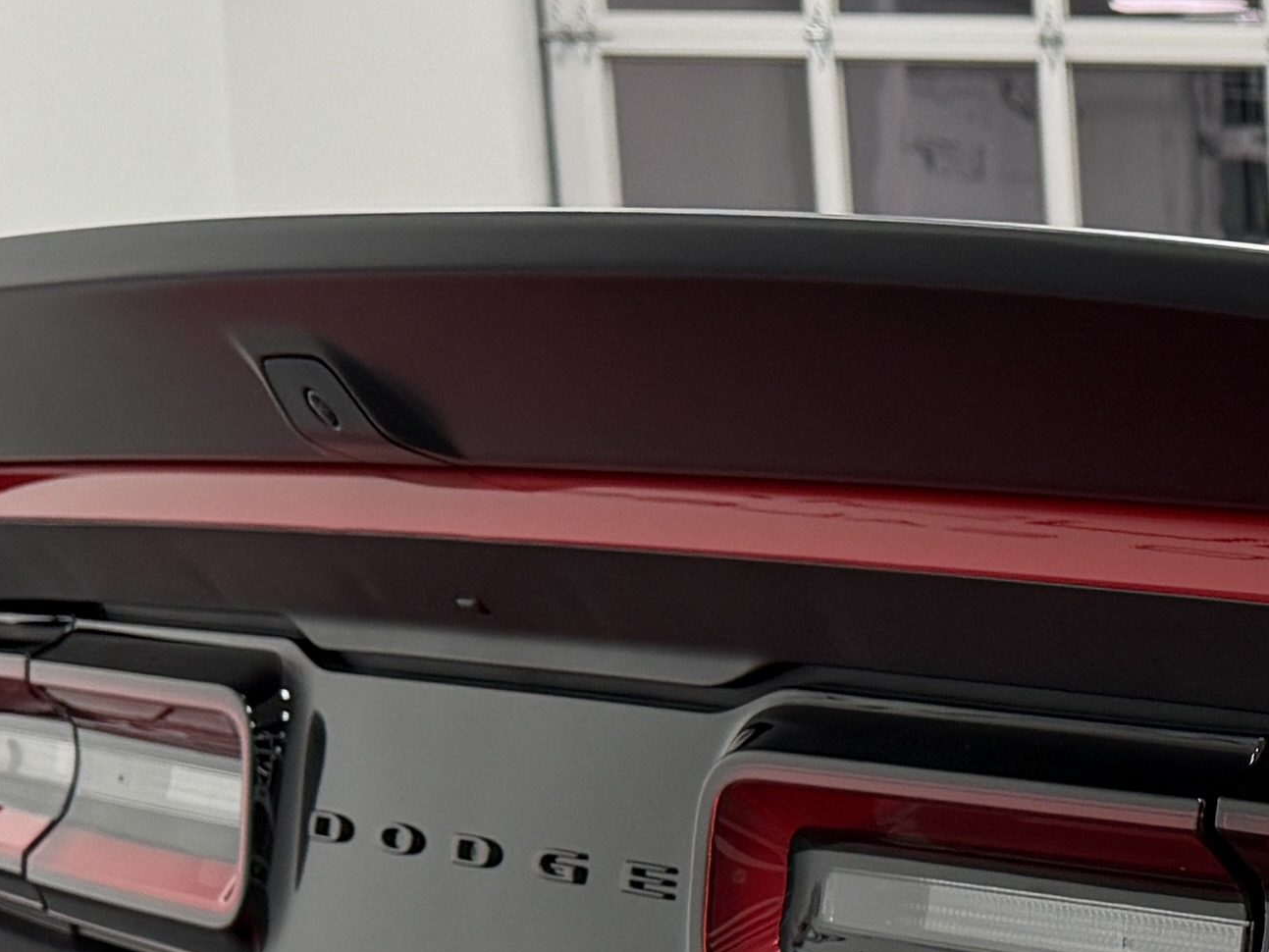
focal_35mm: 106
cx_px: 2282
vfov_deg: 13.5
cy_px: 1175
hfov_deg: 15.8
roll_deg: -0.4
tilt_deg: -10.9
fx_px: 3886
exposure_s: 1/60
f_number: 1.78
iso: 125
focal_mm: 6.76
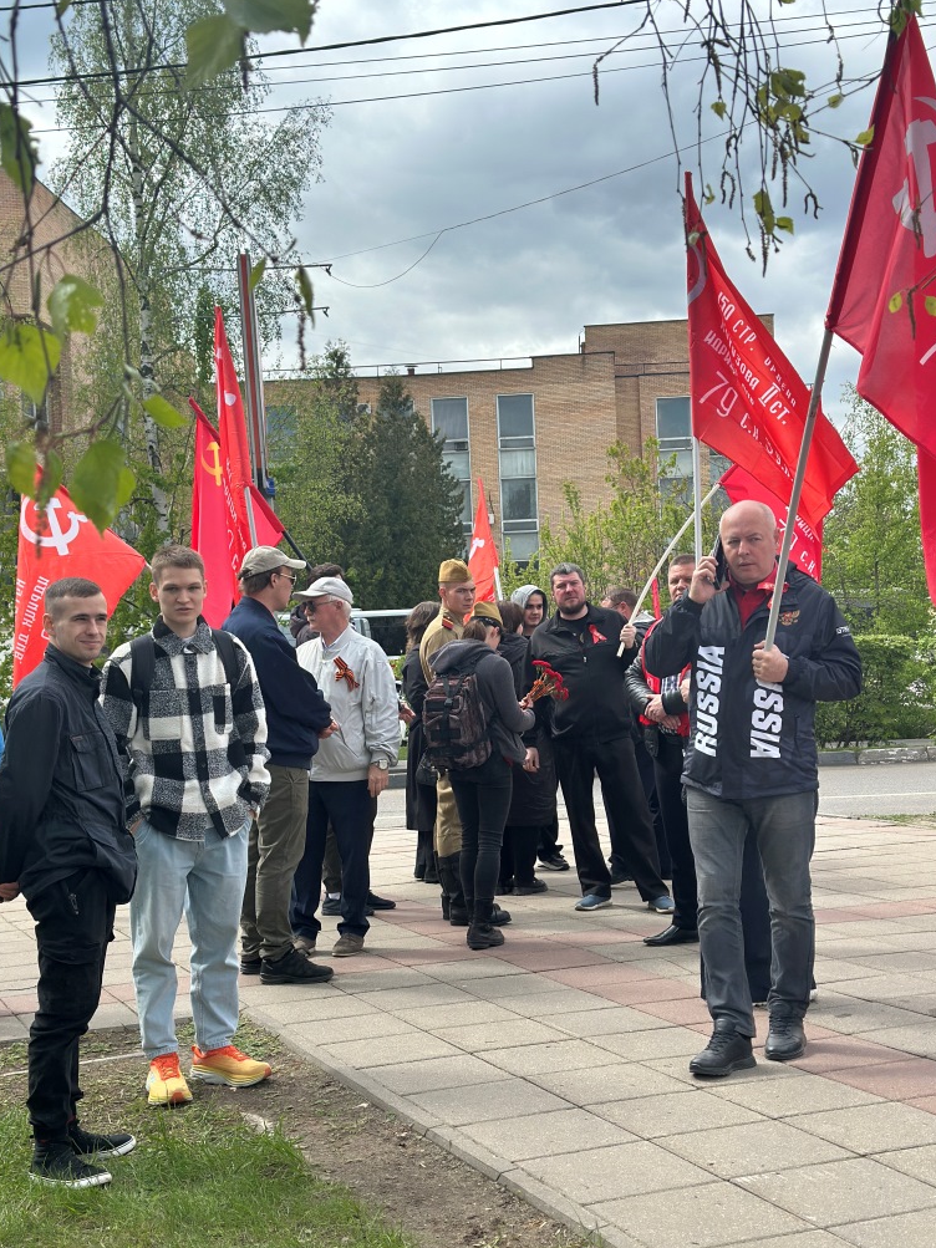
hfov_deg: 29.7
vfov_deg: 38.9
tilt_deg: +1.7
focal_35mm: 49
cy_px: 622
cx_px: 463
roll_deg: +2.1
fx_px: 1767
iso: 80
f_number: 1.78
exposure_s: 1/2597
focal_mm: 6.86
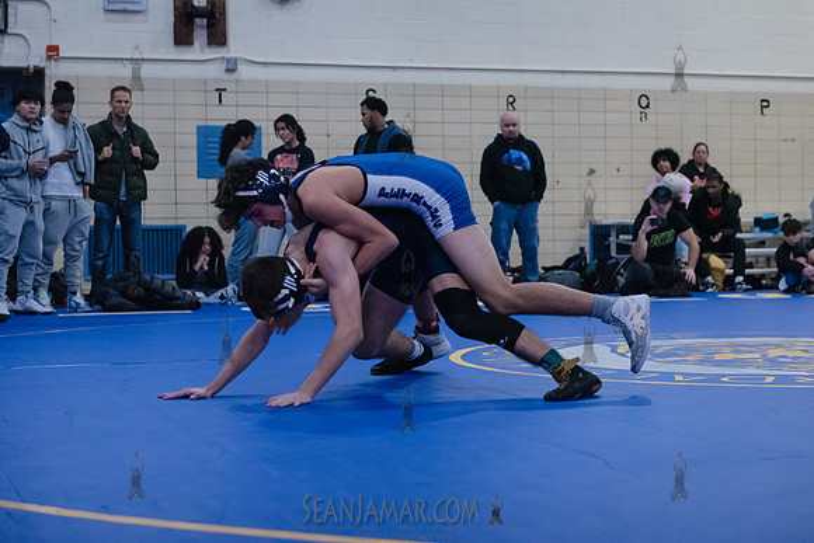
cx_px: 407
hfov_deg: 30.5
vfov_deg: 20.6
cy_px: 272
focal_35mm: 66
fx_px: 1493
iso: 8000
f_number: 3.2
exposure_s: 1/400
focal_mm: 66
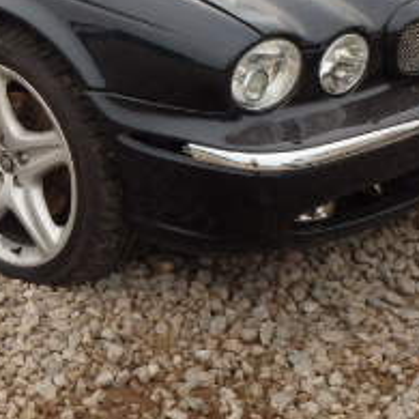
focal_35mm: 93
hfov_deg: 18.2
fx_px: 1274
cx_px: 2
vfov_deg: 18.6
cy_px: 127
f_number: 4.2
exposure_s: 1/400
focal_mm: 5.7
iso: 125
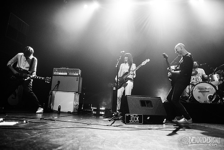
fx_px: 146
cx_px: 115
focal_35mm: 23
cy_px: 76
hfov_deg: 75.1
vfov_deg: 54.3
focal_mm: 20
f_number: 3.2
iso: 3200
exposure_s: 1/250
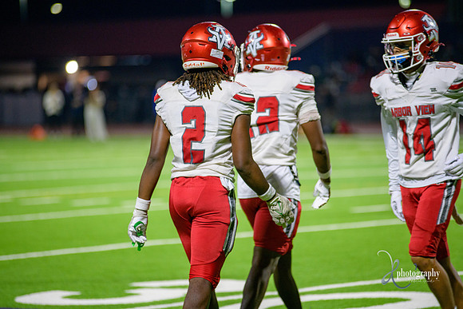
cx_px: 232
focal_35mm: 190
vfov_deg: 7.2
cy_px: 154
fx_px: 2444
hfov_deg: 10.8
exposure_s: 1/320
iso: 2000
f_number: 2.8
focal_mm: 190
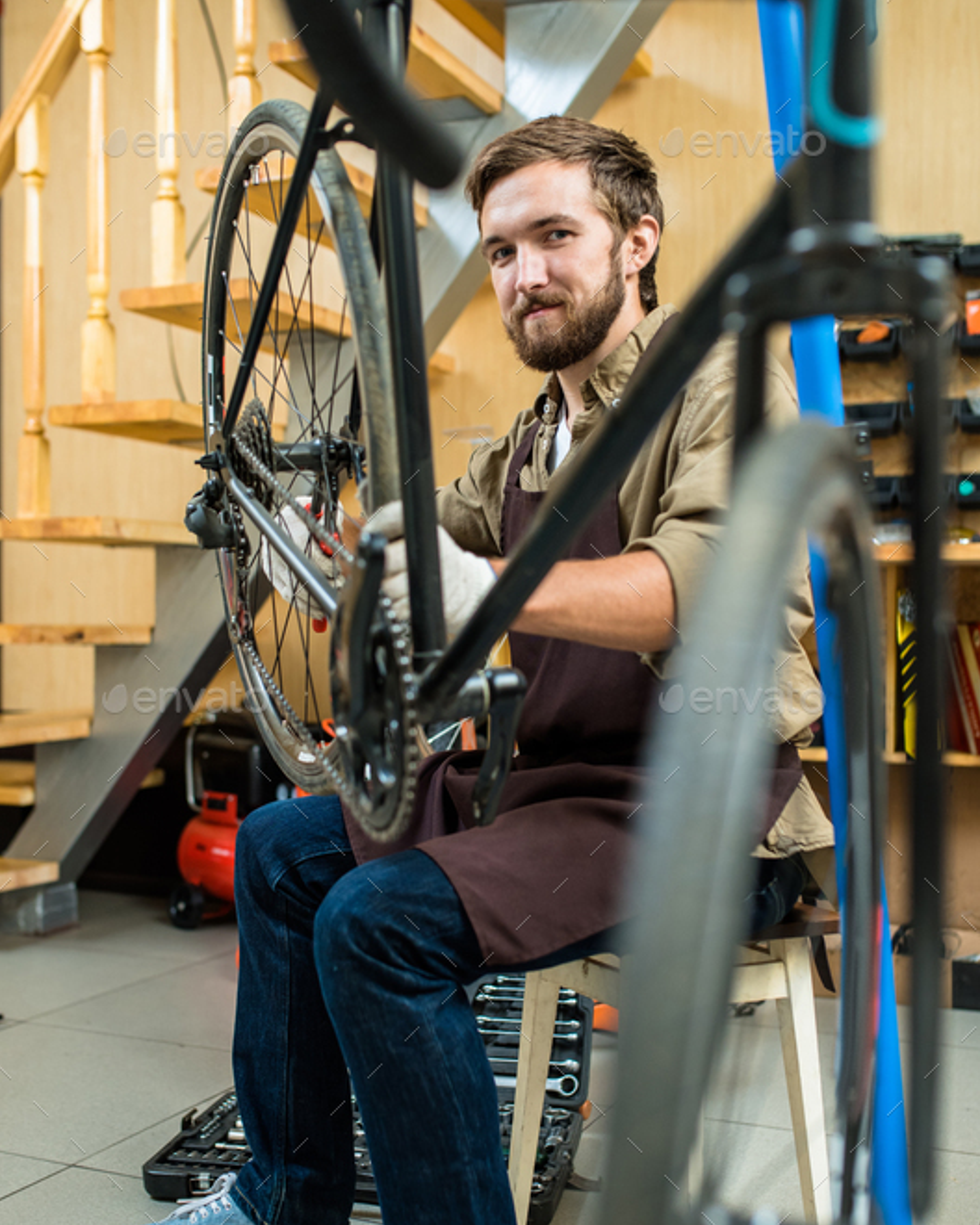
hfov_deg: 34.1
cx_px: 458
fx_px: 1595
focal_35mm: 44
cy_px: 685
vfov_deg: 41.9
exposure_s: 1/100
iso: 400
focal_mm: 35
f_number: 2.5
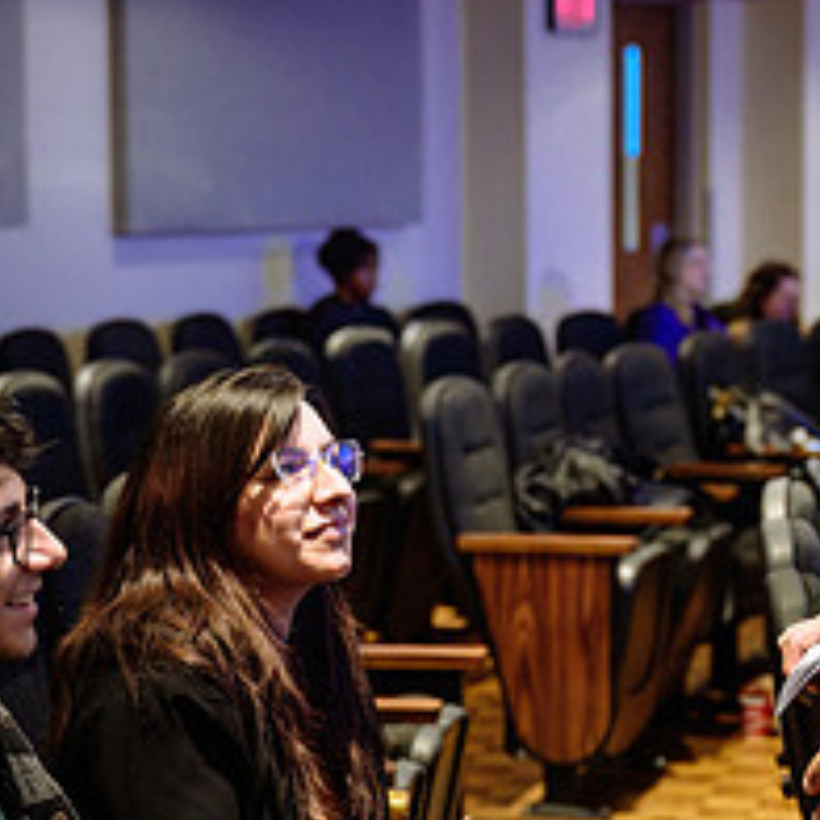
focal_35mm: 107
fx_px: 2868
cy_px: 508
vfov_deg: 16.3
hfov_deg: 16.3
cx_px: 506
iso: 1600
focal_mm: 39
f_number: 2.8
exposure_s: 1/50
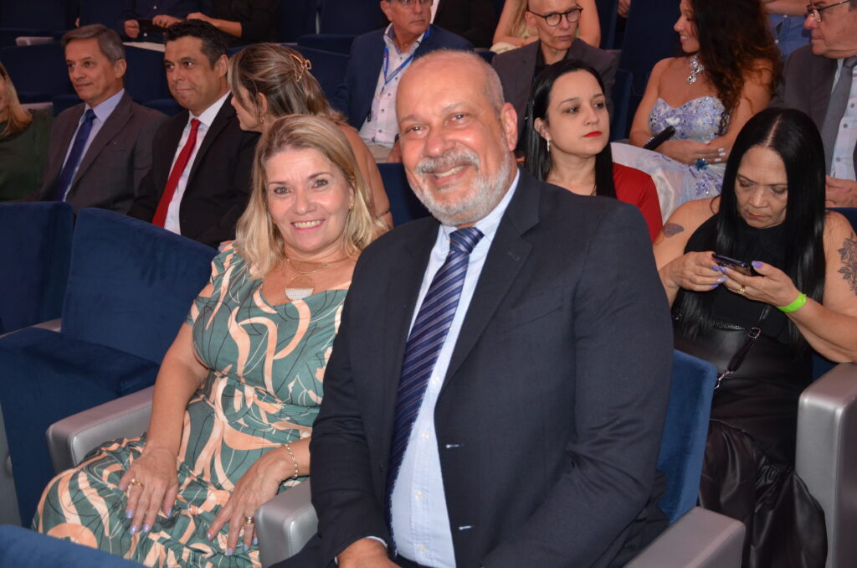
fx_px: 962
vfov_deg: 32.9
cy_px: 284
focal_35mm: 40
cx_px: 428
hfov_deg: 48.0
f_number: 4
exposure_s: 1/60
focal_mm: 27
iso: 800
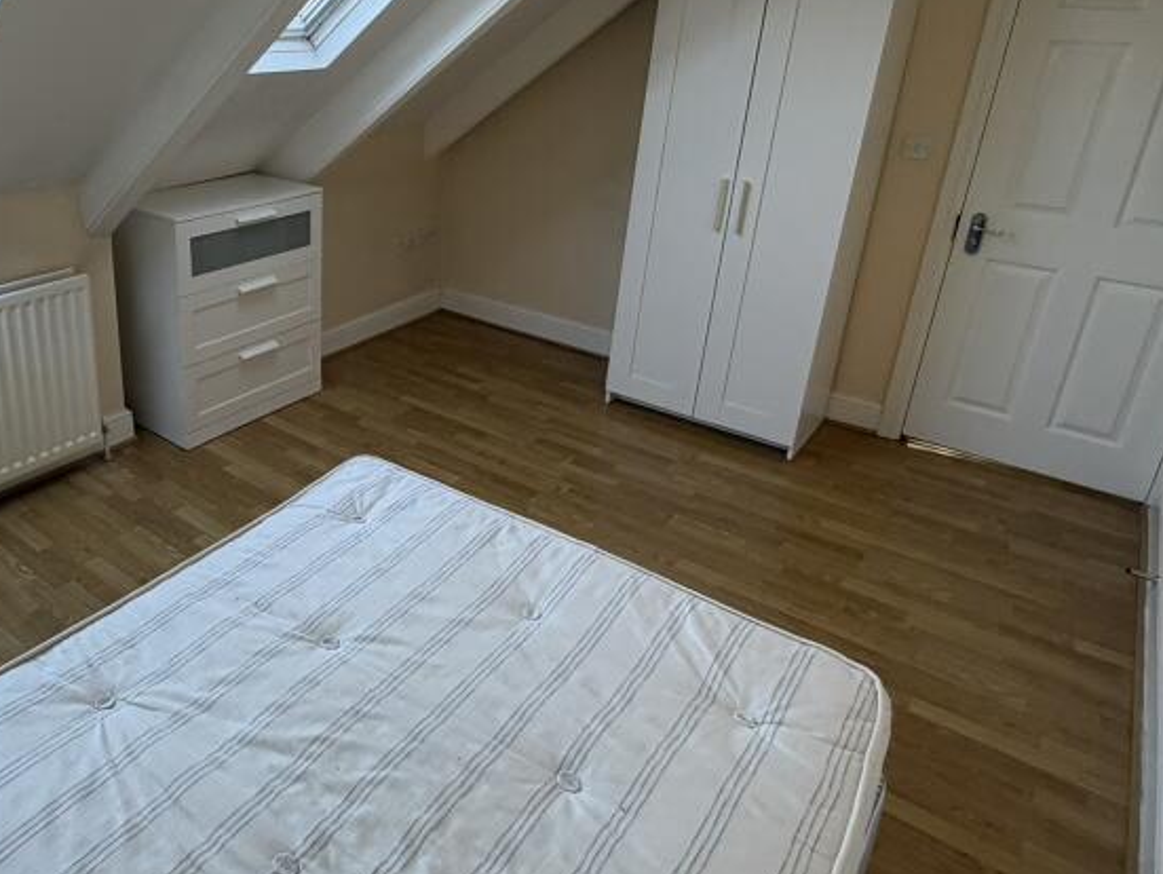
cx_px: 340
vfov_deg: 52.4
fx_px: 874
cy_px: 312
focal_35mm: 26
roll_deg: -0.8
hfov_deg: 64.5
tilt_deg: -20.4
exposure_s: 1/121
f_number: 2.2
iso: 160
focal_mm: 2.22
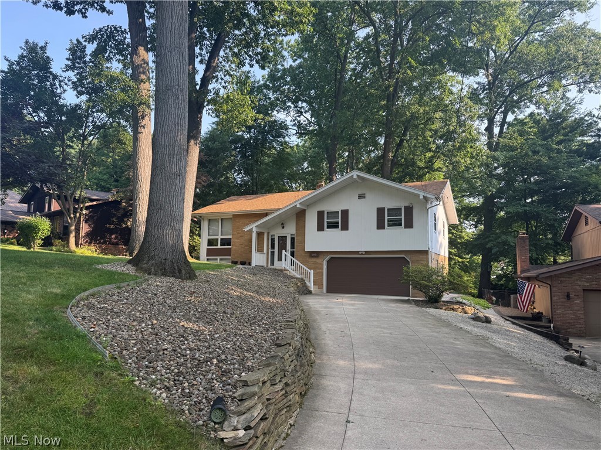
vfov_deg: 56.8
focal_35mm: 24
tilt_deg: +6.0
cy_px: 225
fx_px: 417
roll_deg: -1.2
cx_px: 300
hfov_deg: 71.6
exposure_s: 1/593
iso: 80
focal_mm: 6.76
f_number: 1.78
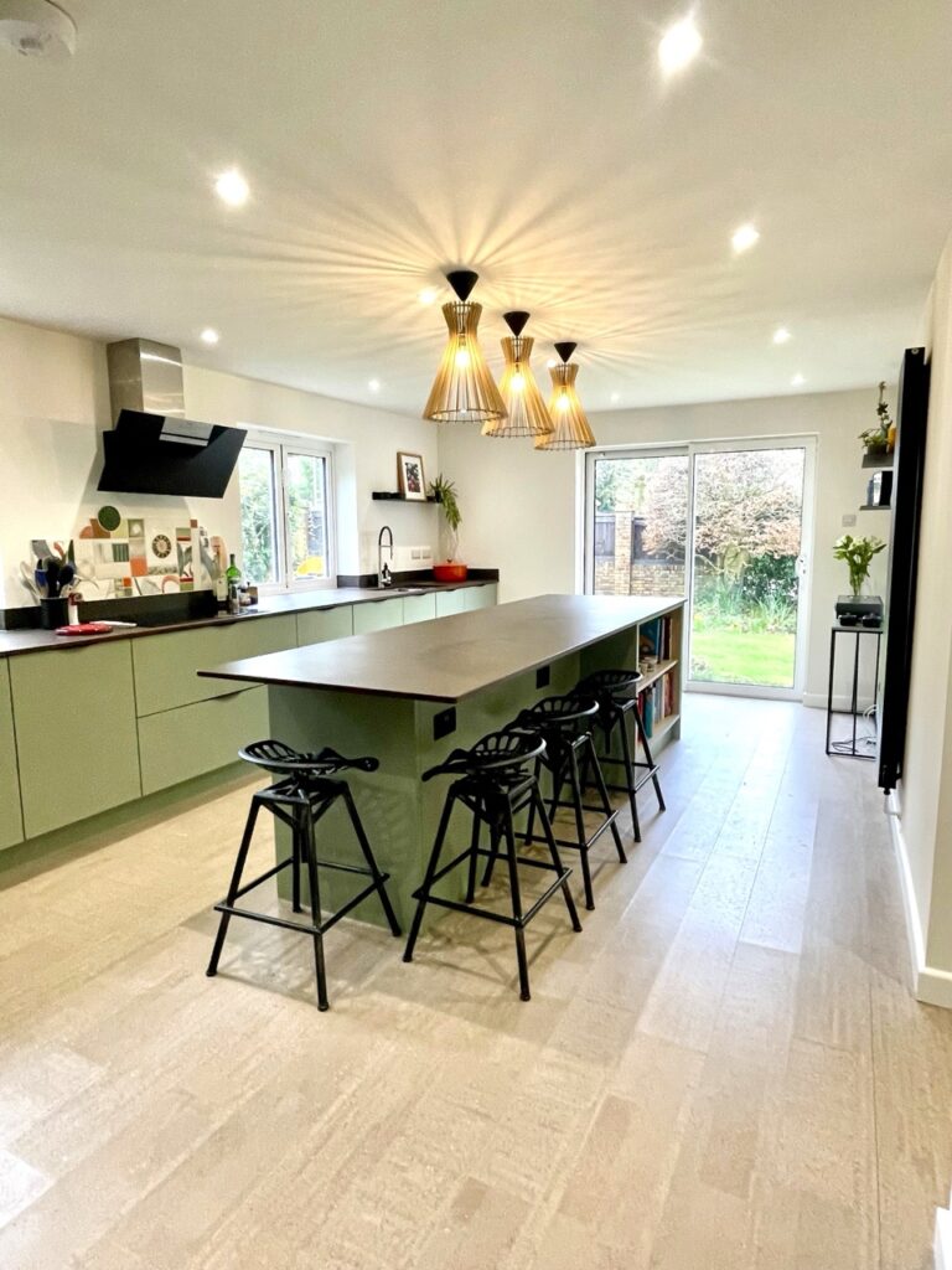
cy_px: 635
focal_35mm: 20
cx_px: 476
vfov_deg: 81.7
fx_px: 733
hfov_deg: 66.0
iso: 200
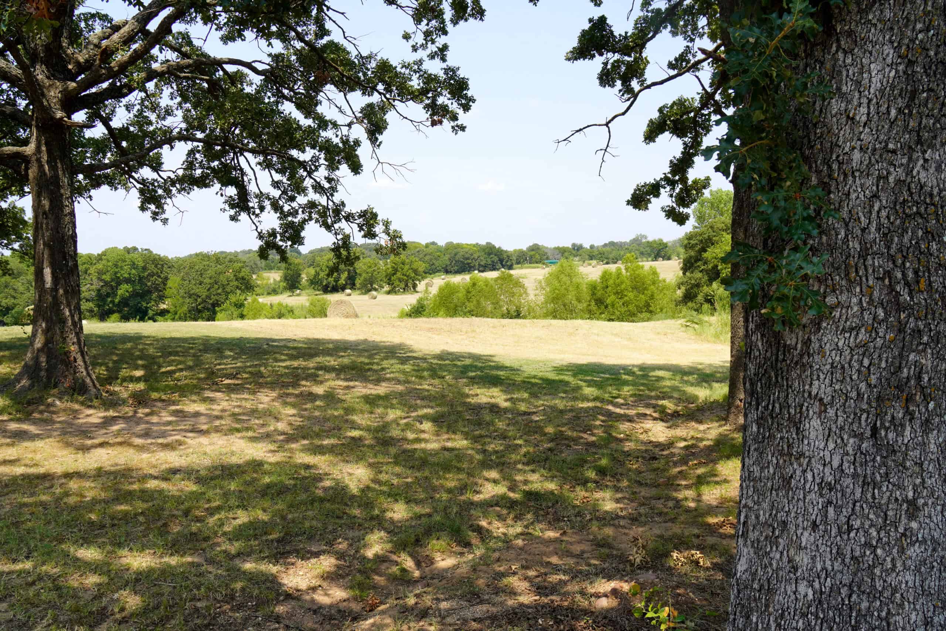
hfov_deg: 61.9
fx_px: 788
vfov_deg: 43.6
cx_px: 473
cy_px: 316
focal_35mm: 30
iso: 100
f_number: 9
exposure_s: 1/125
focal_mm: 20
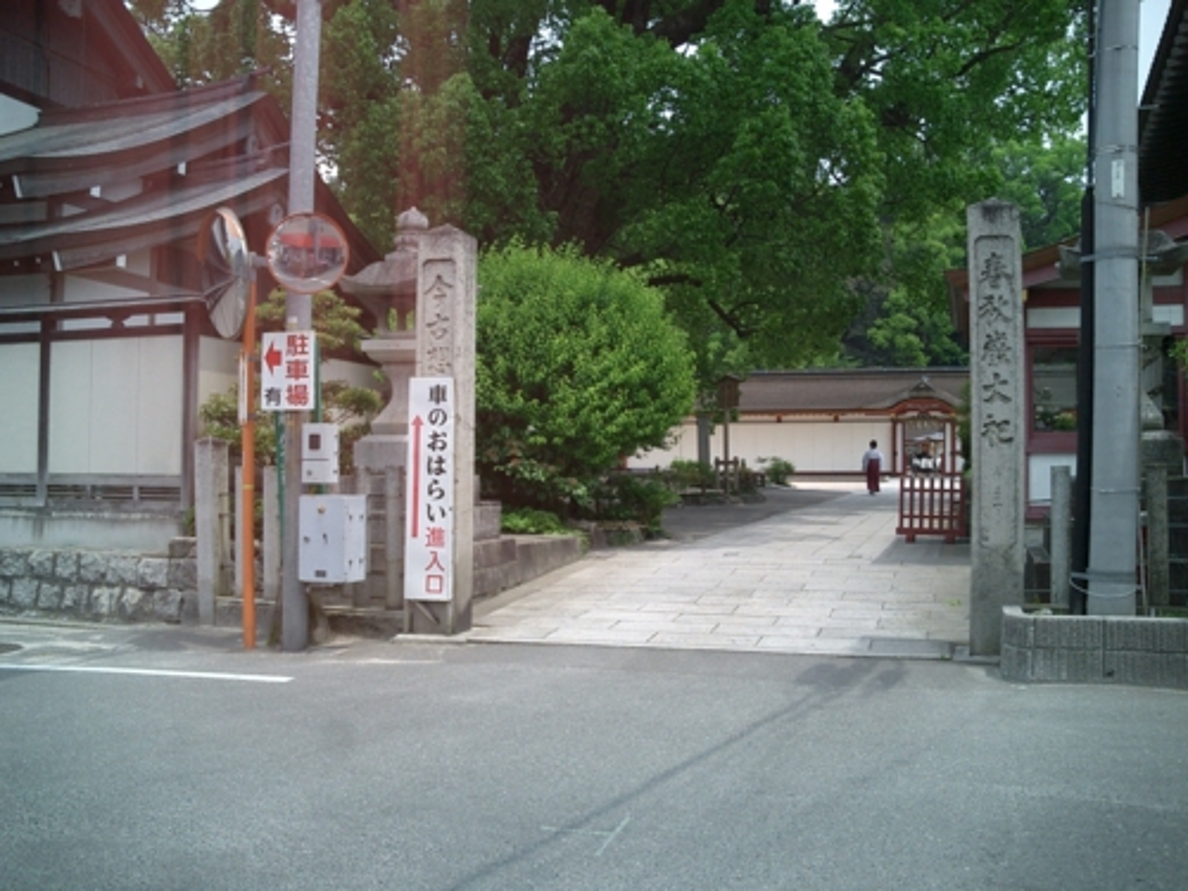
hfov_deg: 52.6
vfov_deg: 40.7
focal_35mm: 35
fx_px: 1201
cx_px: 594
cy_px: 446
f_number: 4.2
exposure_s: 1/640
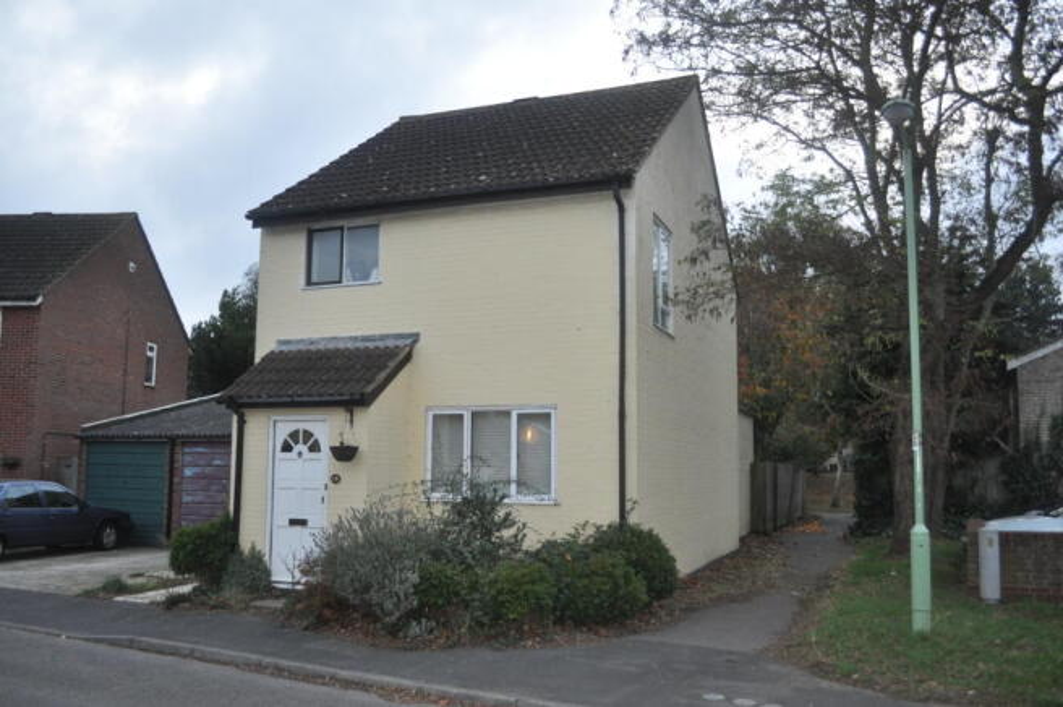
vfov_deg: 43.5
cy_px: 354
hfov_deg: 62.0
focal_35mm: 30
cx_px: 532
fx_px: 885
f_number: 3.8
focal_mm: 20
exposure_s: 1/100
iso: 800
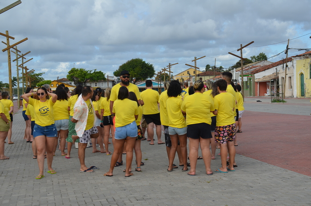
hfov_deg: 35.1
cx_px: 156
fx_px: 492
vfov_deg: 23.7
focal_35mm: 57
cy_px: 103
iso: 110
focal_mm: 38
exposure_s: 1/250
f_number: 8
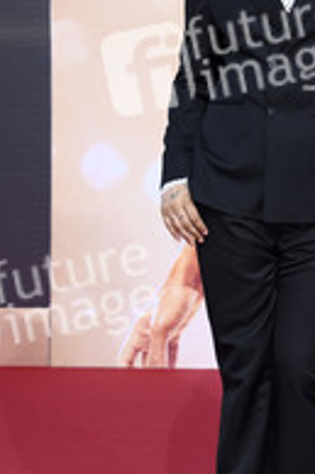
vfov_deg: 15.3
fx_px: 1762
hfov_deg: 10.2
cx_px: 298
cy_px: 181
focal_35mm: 134
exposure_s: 1/250
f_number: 6.3
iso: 320
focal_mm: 65
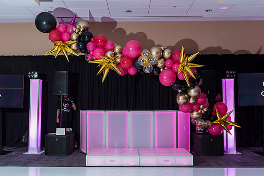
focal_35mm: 36
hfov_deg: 53.1
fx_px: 264
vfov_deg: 36.9
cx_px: 126
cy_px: 85
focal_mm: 29
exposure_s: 1/60
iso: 800
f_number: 3.5
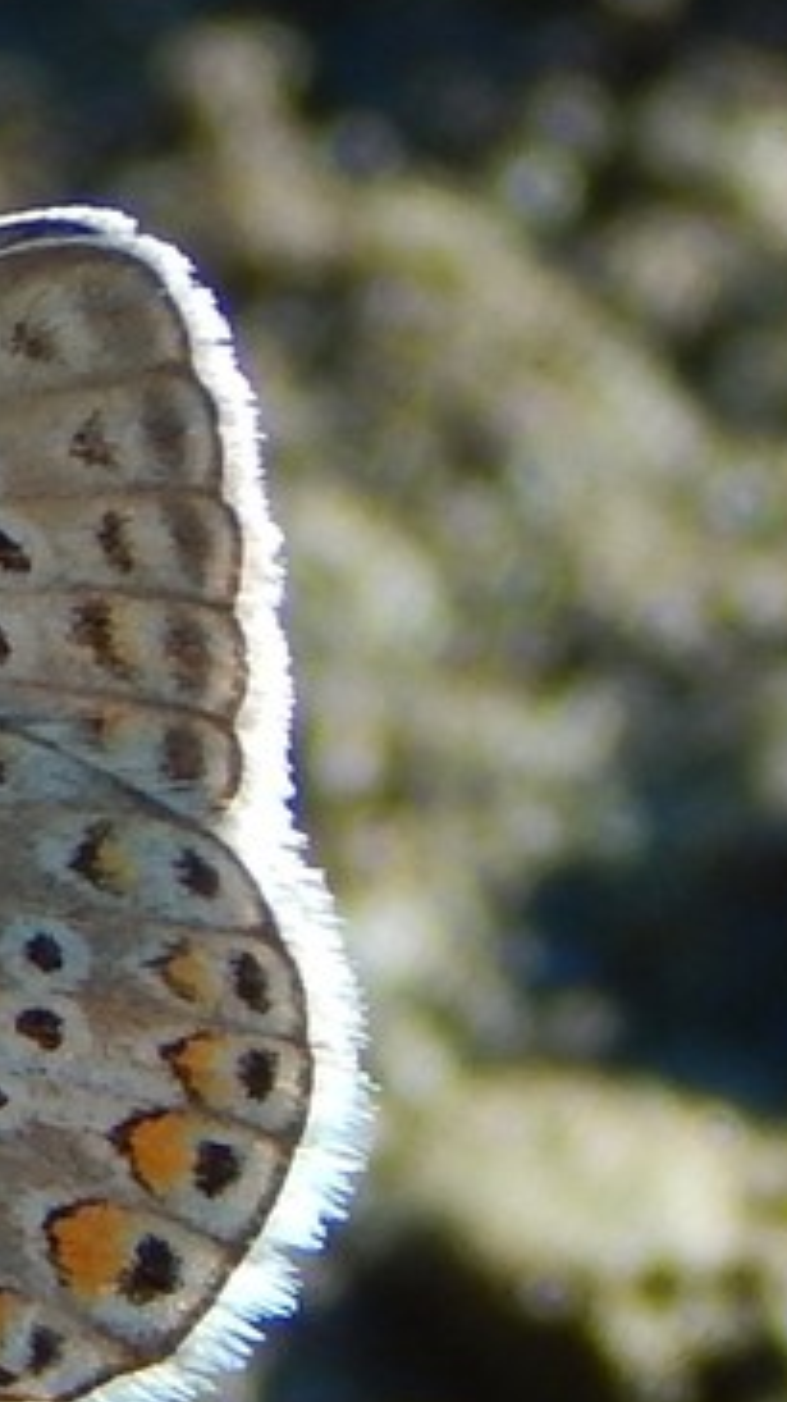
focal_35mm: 359
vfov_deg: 6.0
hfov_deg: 3.4
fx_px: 13334
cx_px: -344
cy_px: 803
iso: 125
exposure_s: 1/320
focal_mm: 25.3
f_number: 4.9
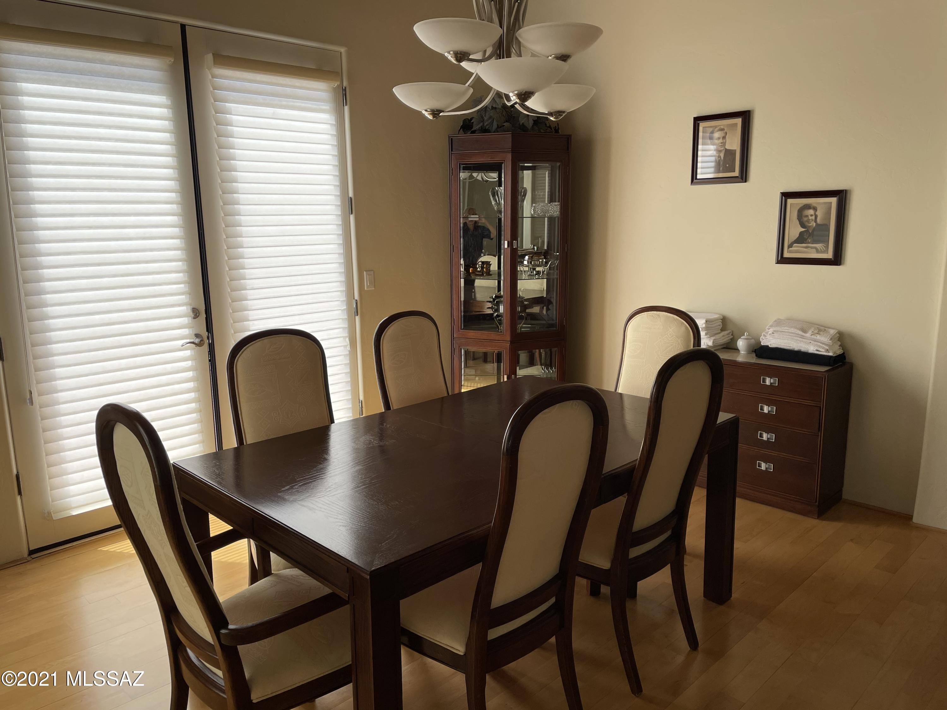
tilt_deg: -11.0
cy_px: 355
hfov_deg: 67.3
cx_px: 474
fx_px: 711
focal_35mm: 26
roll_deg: +1.2
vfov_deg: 53.1
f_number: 1.6
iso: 32
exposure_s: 1/506
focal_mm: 4.2
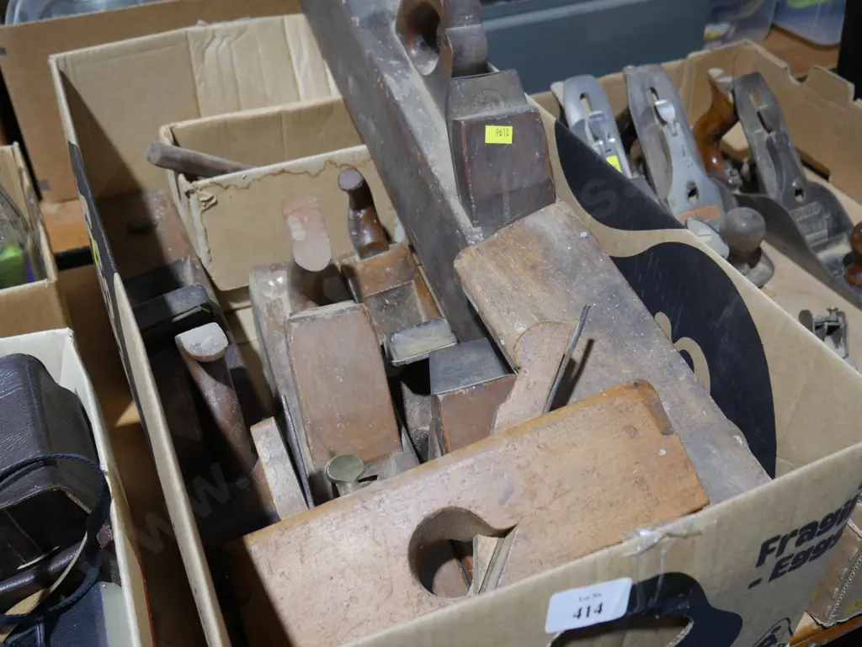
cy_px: 324
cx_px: 431
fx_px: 897
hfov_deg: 51.3
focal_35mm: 36
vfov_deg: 39.7
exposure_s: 1/60
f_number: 4
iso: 400
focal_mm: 18
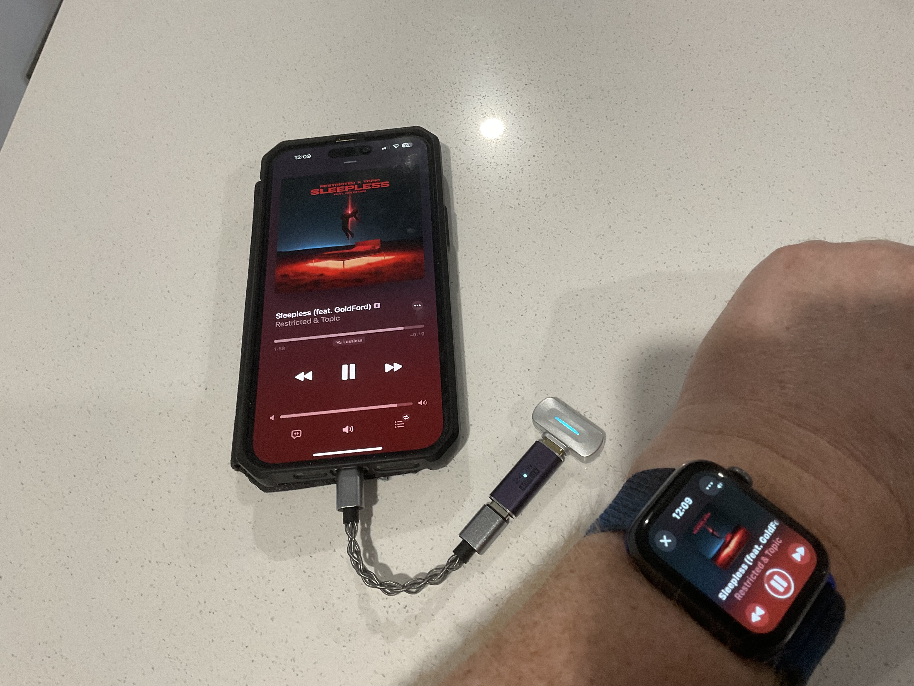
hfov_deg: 61.7
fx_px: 766
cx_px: 457
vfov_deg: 48.2
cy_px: 343
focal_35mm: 29
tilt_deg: -59.2
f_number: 1.8
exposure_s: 1/50
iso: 80
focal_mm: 3
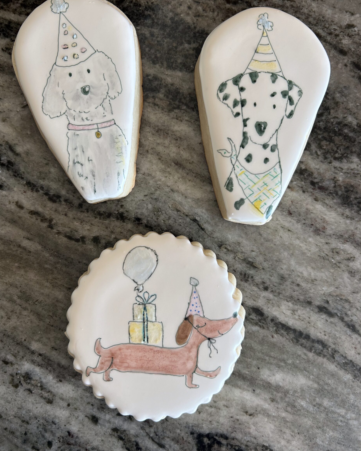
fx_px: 374
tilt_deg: -88.3
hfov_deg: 51.5
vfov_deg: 62.2
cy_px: 223
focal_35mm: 28
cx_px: 176
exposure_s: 1/120
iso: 50
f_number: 1.5
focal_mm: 5.7
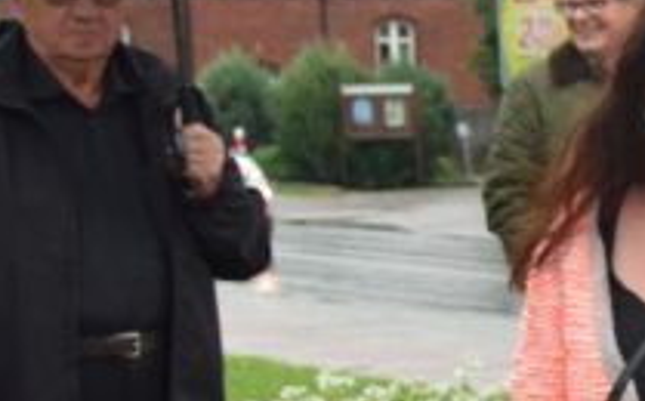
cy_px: 330
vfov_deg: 7.3
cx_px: 1022
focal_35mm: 180
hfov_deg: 11.1
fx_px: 3160
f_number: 5.6
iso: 400
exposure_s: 1/125
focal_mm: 32
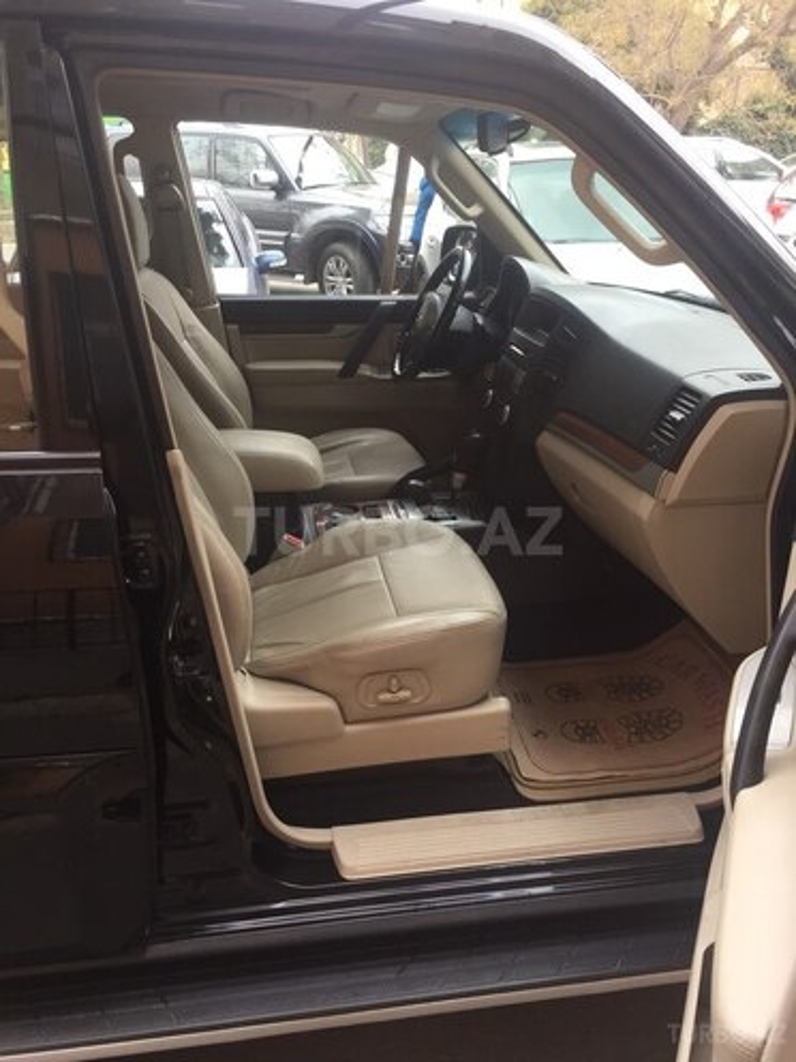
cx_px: 398
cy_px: 531
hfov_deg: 48.2
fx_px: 889
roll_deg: -0.9
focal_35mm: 29
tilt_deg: -21.8
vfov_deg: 61.7
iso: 50
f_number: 2.2
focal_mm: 4.15
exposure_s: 1/100
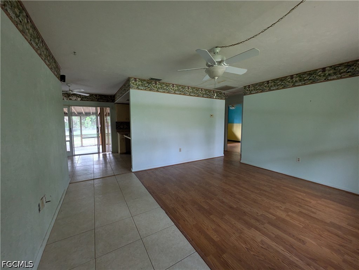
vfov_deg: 85.7
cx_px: 180
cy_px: 135
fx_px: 145
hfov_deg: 102.0
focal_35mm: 14
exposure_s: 1/120
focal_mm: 1.83
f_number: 2.2
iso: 321
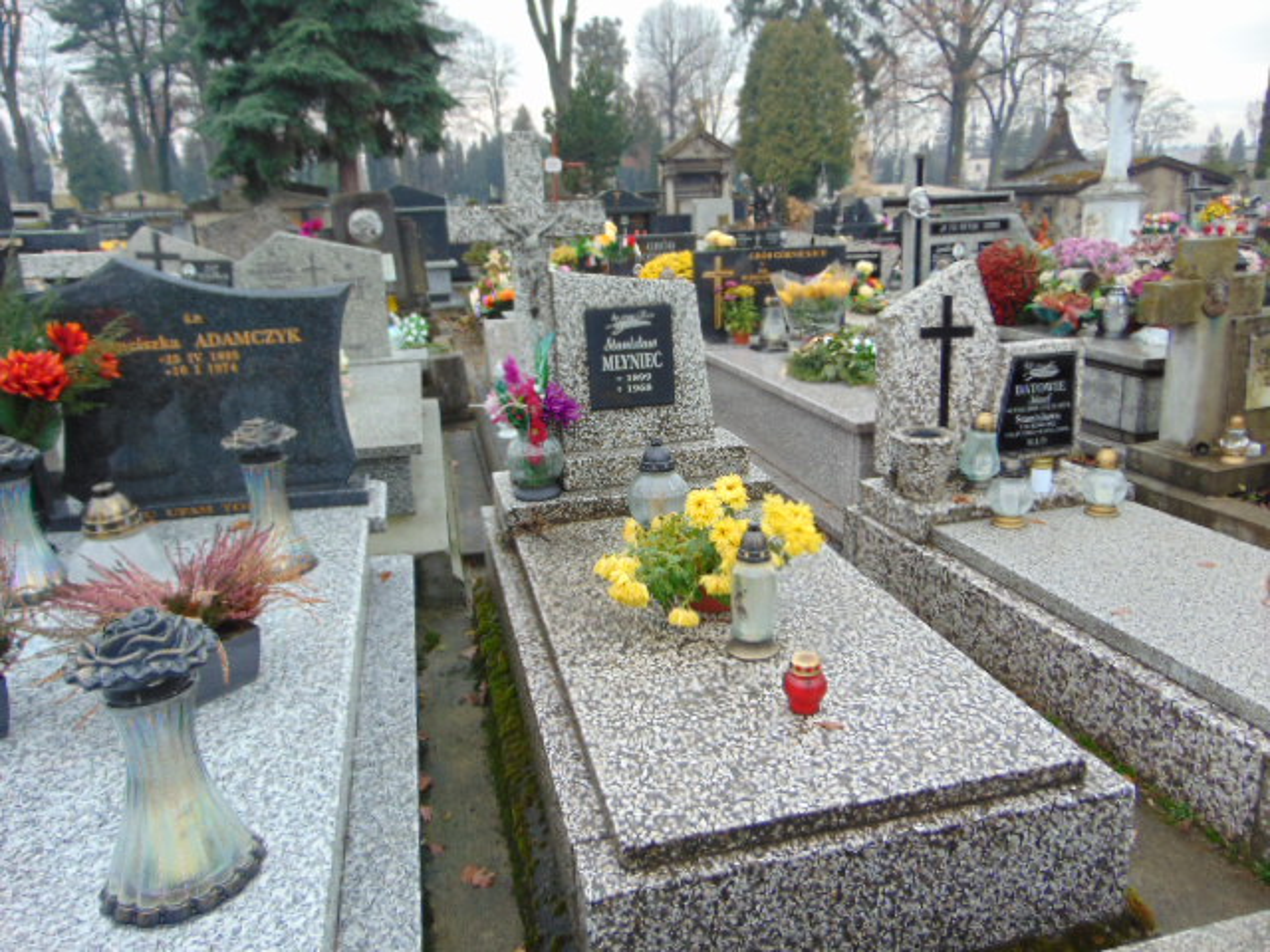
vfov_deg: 54.9
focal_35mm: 25
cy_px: 476
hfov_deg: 69.4
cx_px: 635
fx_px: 917
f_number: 3
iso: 80
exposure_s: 1/80
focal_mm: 4.5
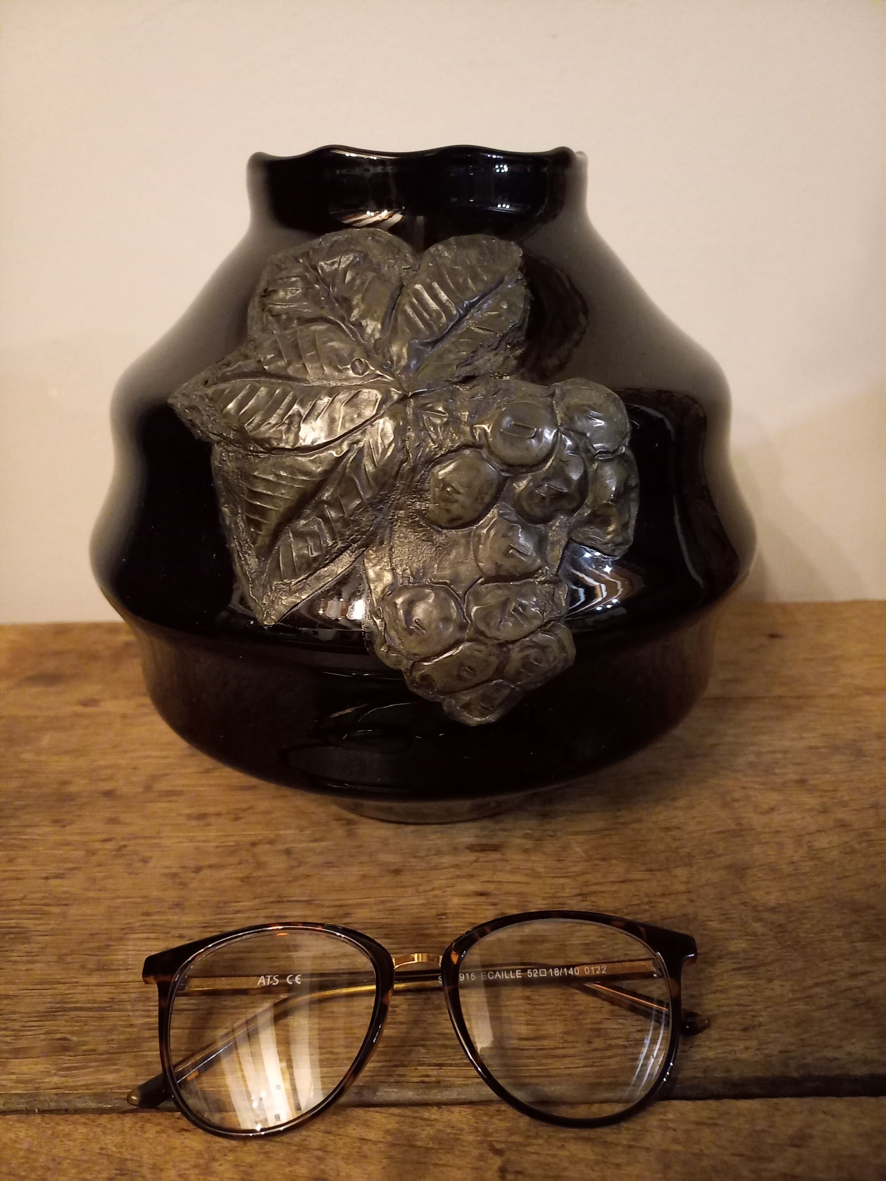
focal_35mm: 25
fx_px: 853
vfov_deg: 69.4
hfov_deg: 54.9
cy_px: 590
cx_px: 443
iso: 2000
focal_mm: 4.65
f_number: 1.8
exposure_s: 1/16.7
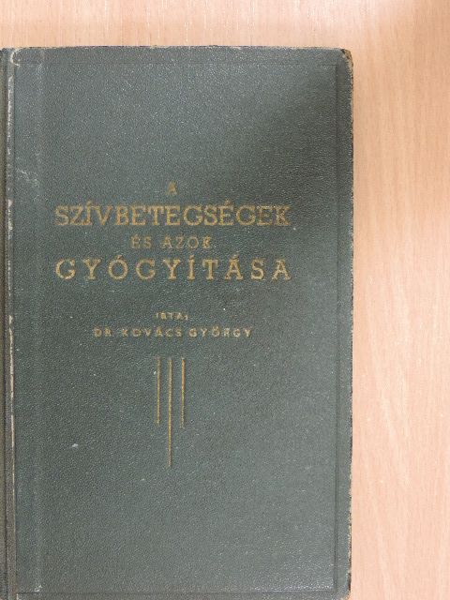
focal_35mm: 60
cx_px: 225
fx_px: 1040
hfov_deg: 24.4
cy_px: 300
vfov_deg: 32.2
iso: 800
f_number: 3.7
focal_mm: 10.7
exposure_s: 1/13
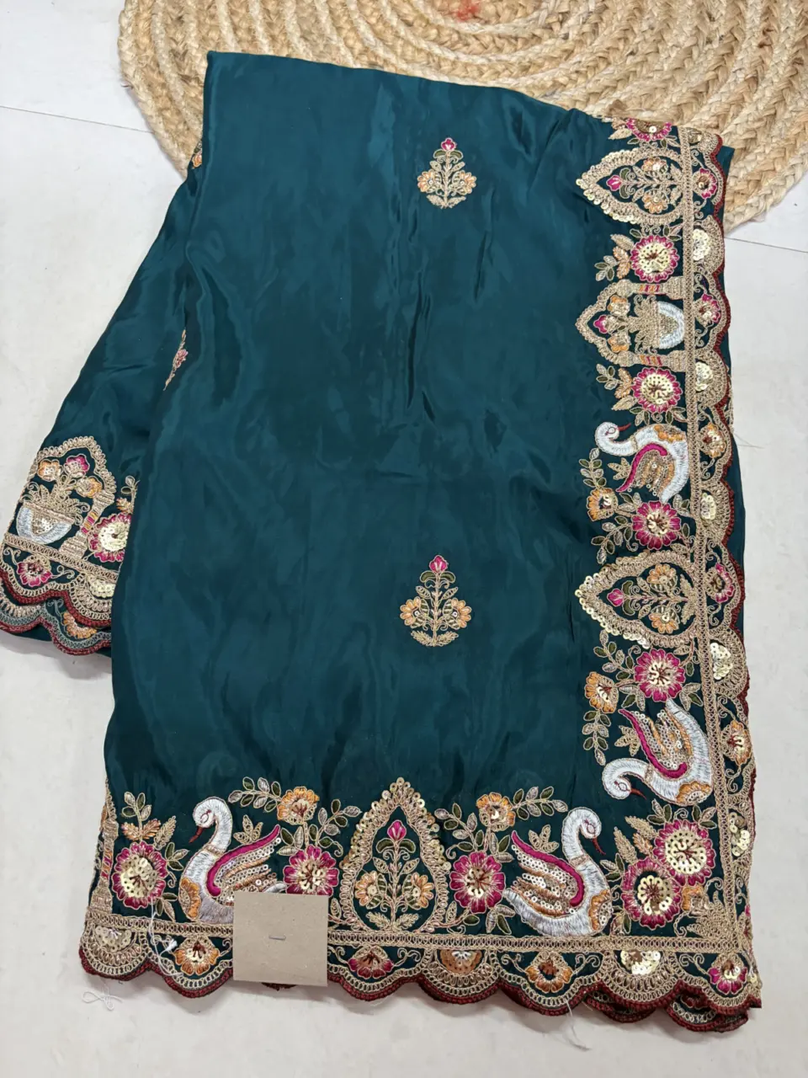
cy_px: 539
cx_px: 404
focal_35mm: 26
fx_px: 809
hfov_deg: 53.1
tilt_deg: -70.0
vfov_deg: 67.3
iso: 400
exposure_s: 1/33
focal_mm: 5.96
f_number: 1.6
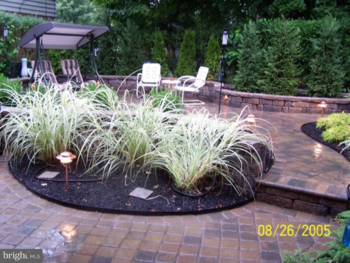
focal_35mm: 38
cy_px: 132
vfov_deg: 37.7
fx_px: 384
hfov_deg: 49.0
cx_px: 175
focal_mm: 6.3
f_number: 2.8
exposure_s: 1/15
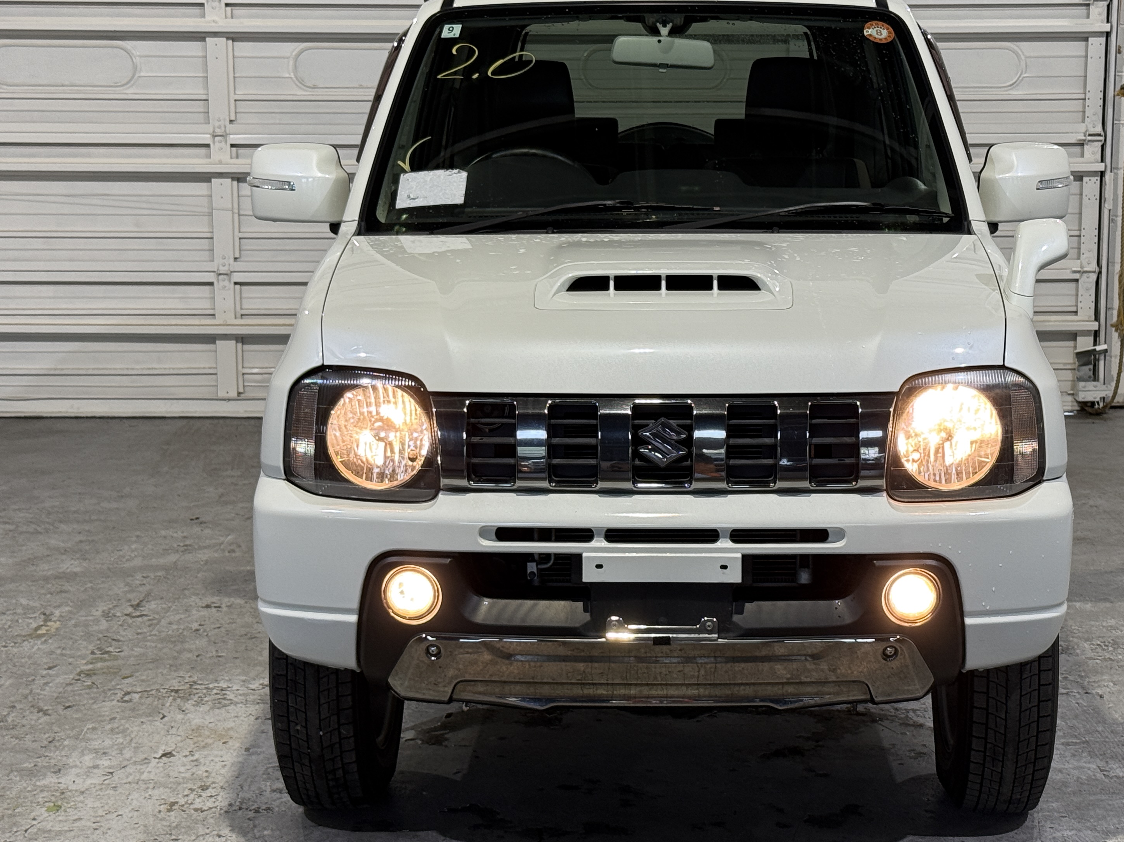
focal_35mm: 67
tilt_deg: -8.5
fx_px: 2175
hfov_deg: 28.9
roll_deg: +0.0
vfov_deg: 21.9
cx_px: 653
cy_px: 404
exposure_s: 1/60
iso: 64
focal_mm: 6.76
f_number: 1.78
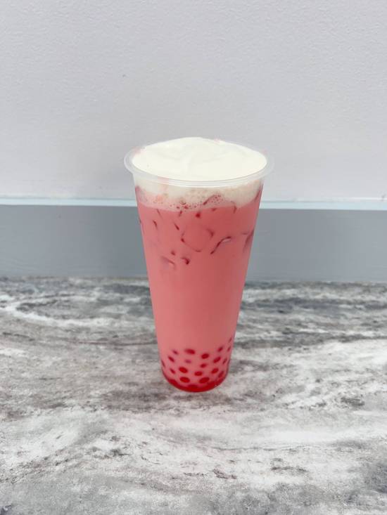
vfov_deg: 67.3
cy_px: 258
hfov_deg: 53.1
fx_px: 387
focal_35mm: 26
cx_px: 194
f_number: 1.5
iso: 64
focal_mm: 5.7
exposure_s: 1/120
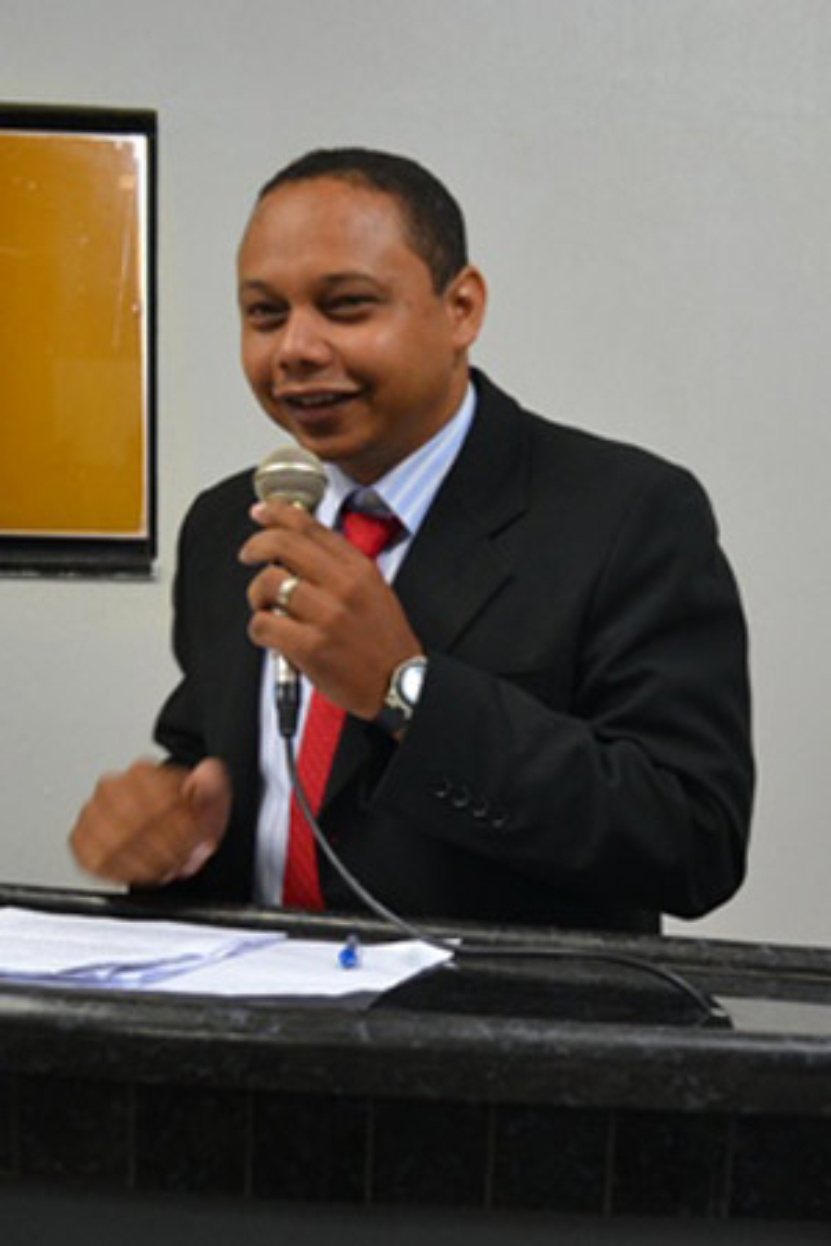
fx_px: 1039
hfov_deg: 43.6
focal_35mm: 30
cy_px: 623
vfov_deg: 61.9
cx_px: 416
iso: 400
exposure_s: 1/30
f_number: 3.8
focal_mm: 20
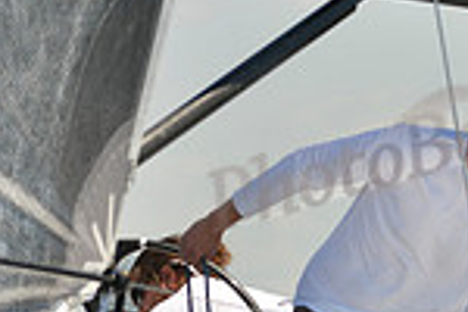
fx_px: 10061
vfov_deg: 1.8
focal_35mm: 774
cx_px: 811
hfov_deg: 2.7
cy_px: 557
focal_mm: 200
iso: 200
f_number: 5.6
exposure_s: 1/800
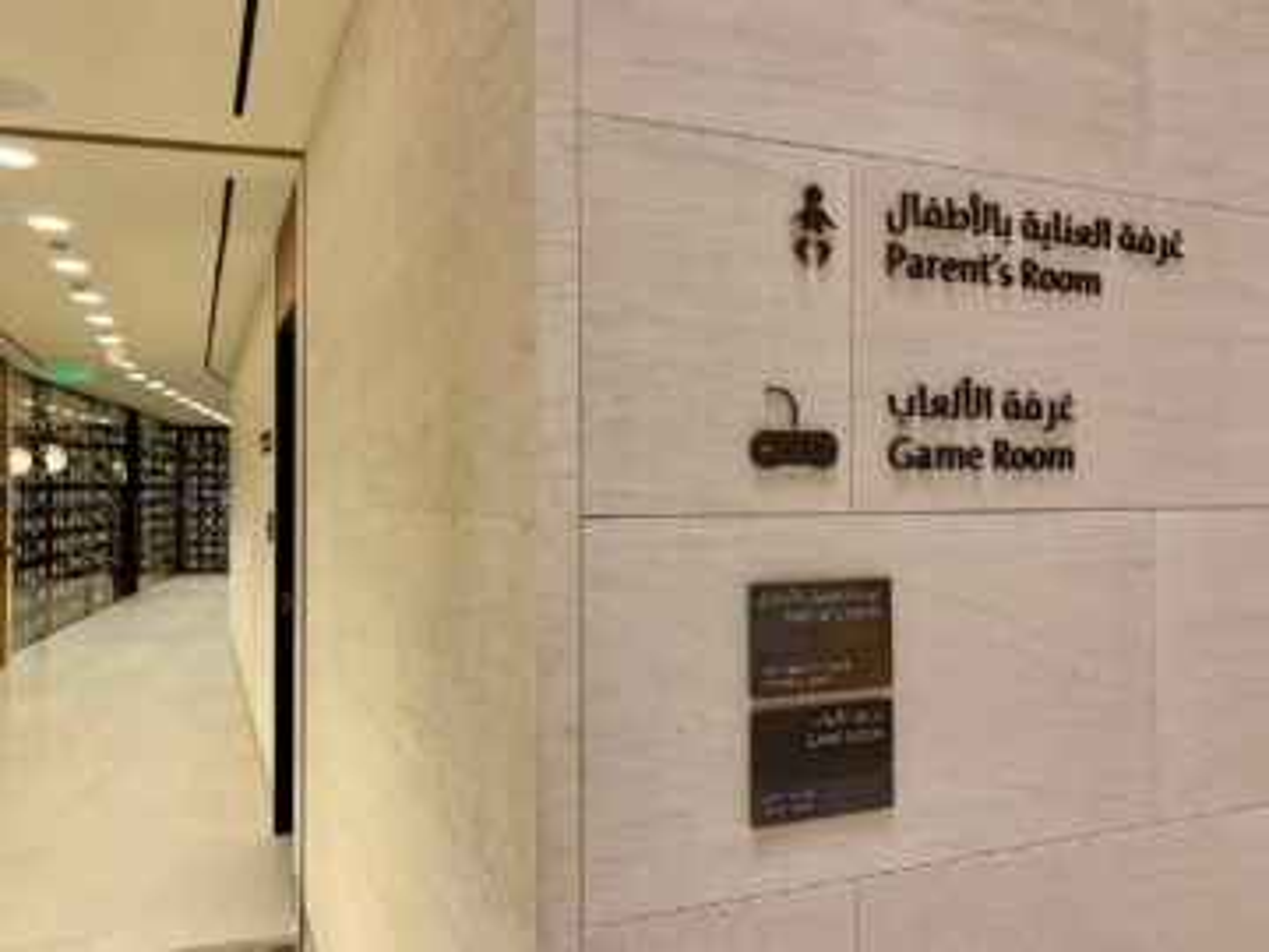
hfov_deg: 67.3
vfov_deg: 53.1
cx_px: 634
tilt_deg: +1.8
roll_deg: -0.7
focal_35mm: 26
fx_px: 953
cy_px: 476
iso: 125
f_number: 1.8
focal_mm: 4.25
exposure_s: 1/50
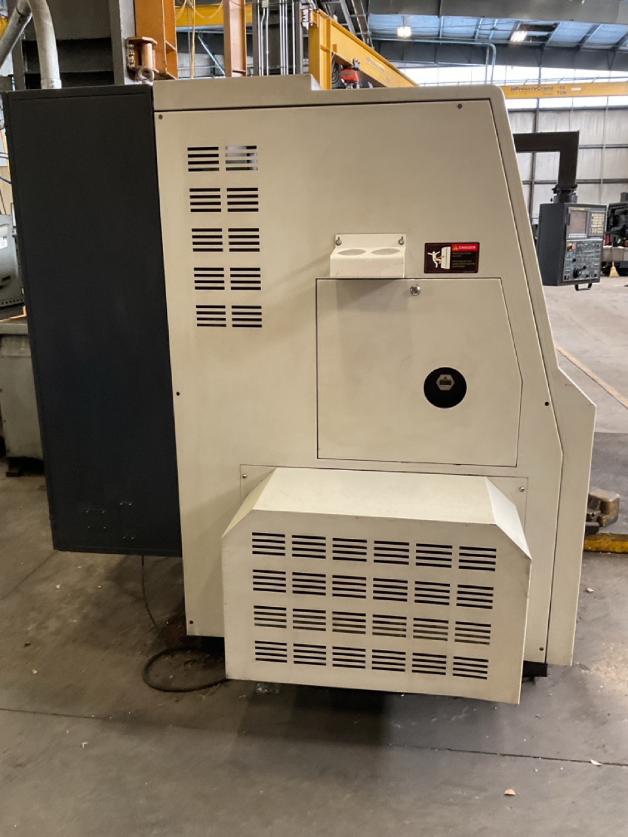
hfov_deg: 48.2
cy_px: 418
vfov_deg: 61.7
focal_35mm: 29
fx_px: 701
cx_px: 314
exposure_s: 1/60
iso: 250
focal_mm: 3
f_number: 1.8
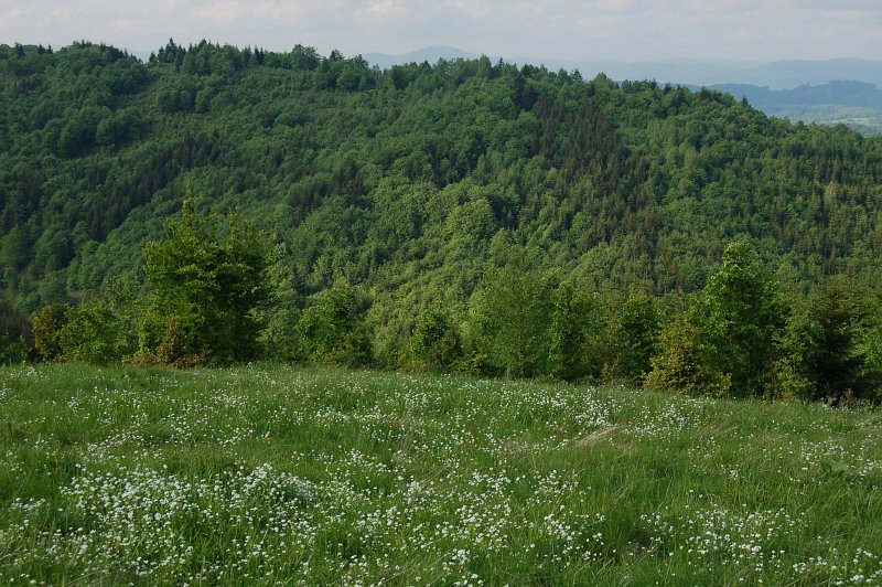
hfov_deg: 33.4
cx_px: 441
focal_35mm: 60
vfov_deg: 22.6
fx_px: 1469
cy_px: 294
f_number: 8
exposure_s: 1/200
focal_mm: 40
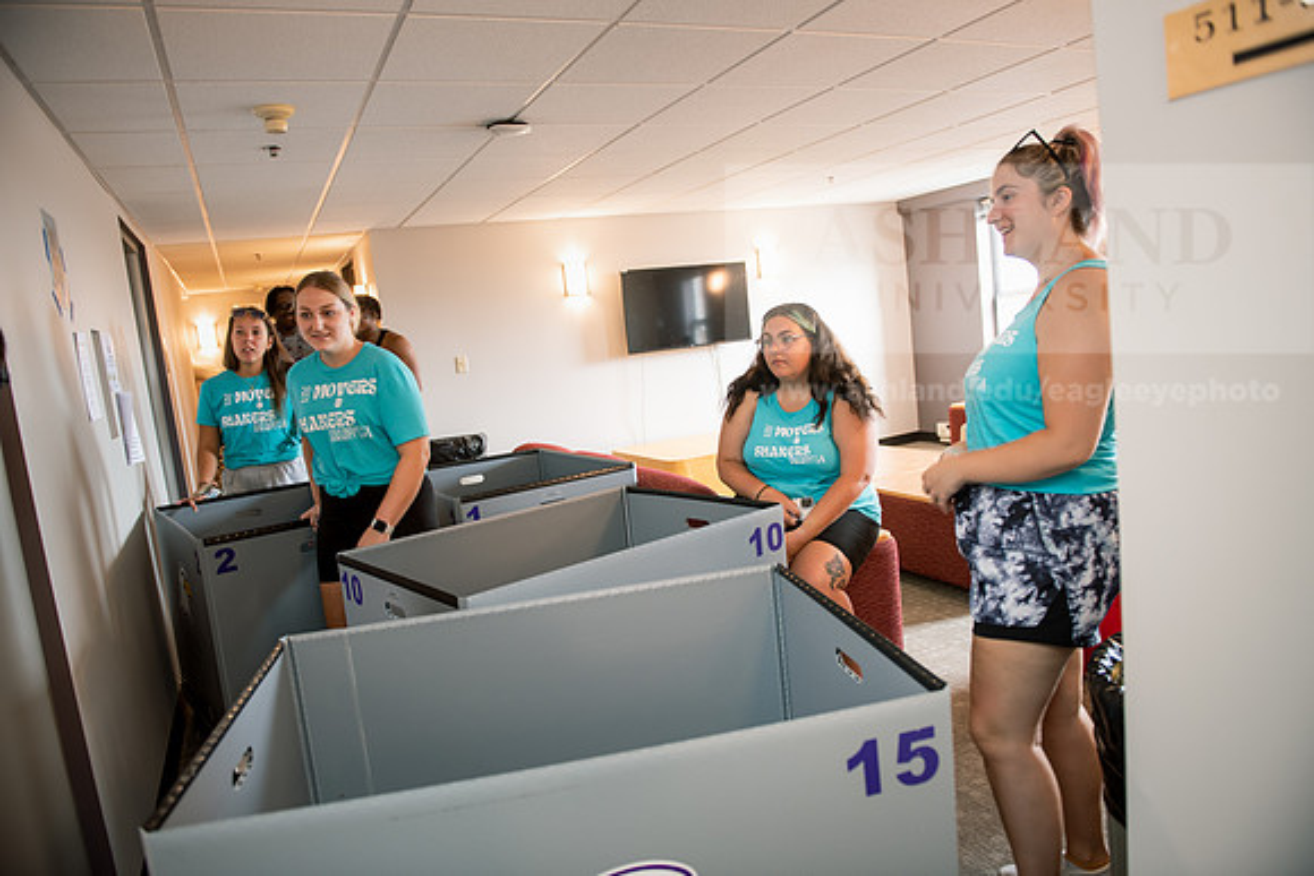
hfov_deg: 73.7
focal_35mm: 24
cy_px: 438
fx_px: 876
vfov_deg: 53.2
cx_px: 657
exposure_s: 1/30
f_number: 3.2
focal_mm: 24
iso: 400
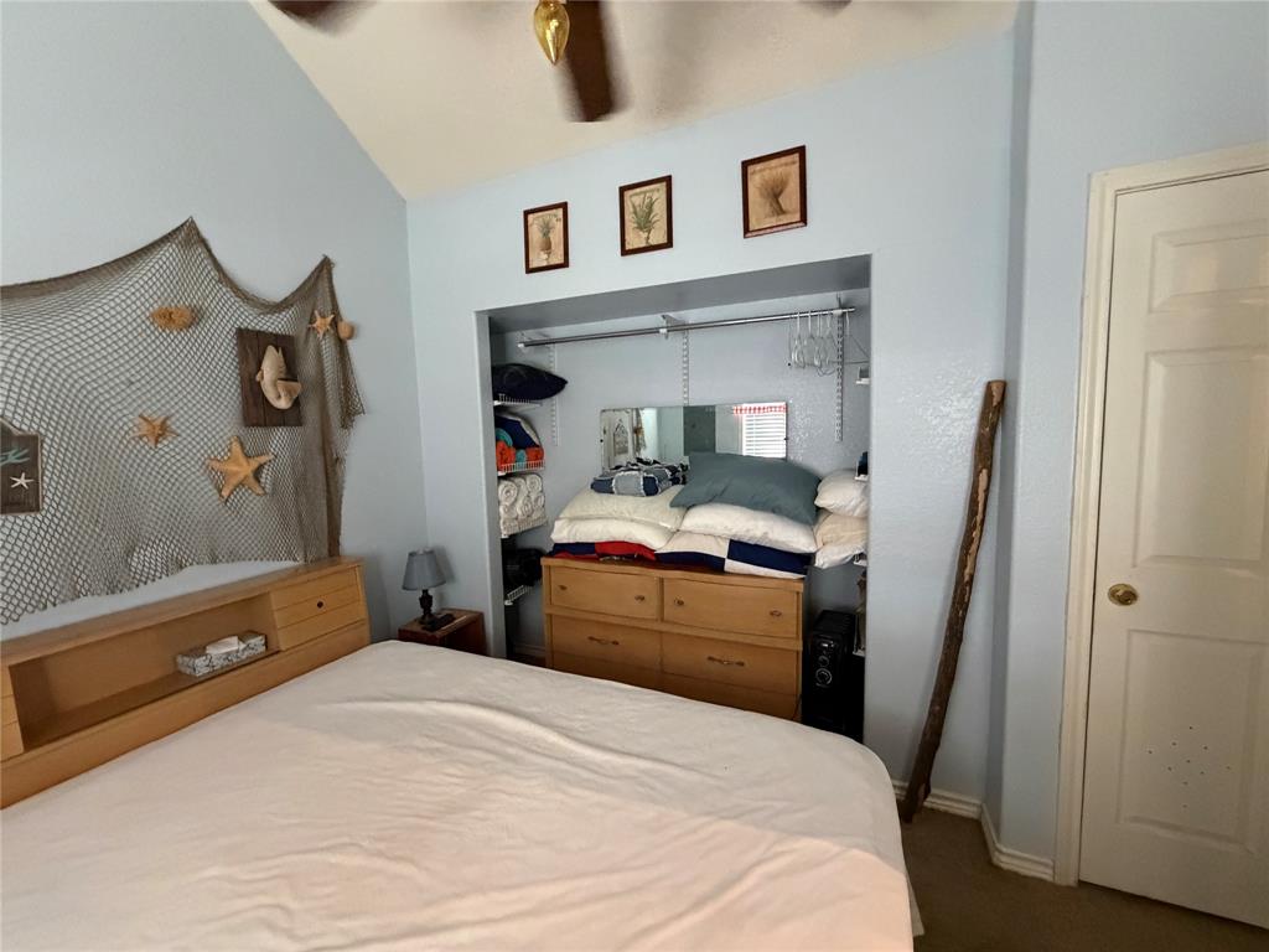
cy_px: 476
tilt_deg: -4.3
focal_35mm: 14
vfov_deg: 85.7
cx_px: 634
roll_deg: +2.6
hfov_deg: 102.1
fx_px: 513
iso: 1000
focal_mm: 2.22
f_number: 2.2
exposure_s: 1/60
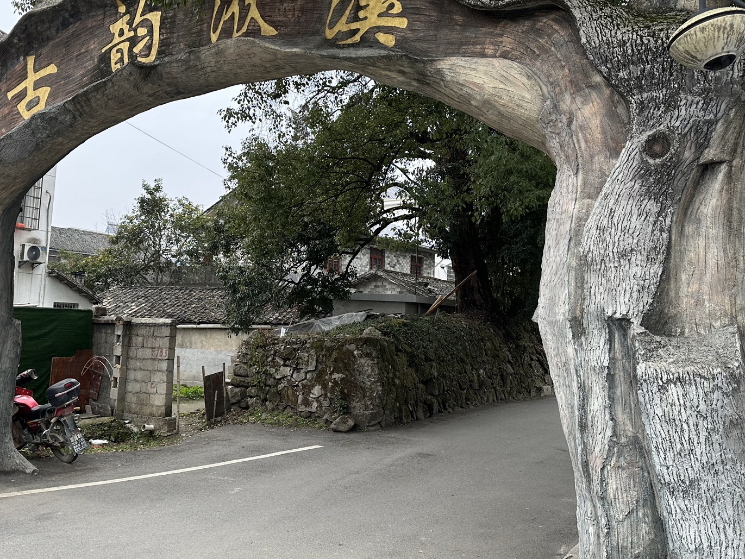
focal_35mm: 35
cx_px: 281
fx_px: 753
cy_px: 225
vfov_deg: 40.5
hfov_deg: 52.1
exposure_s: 1/205
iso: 80
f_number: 1.78
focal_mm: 6.86
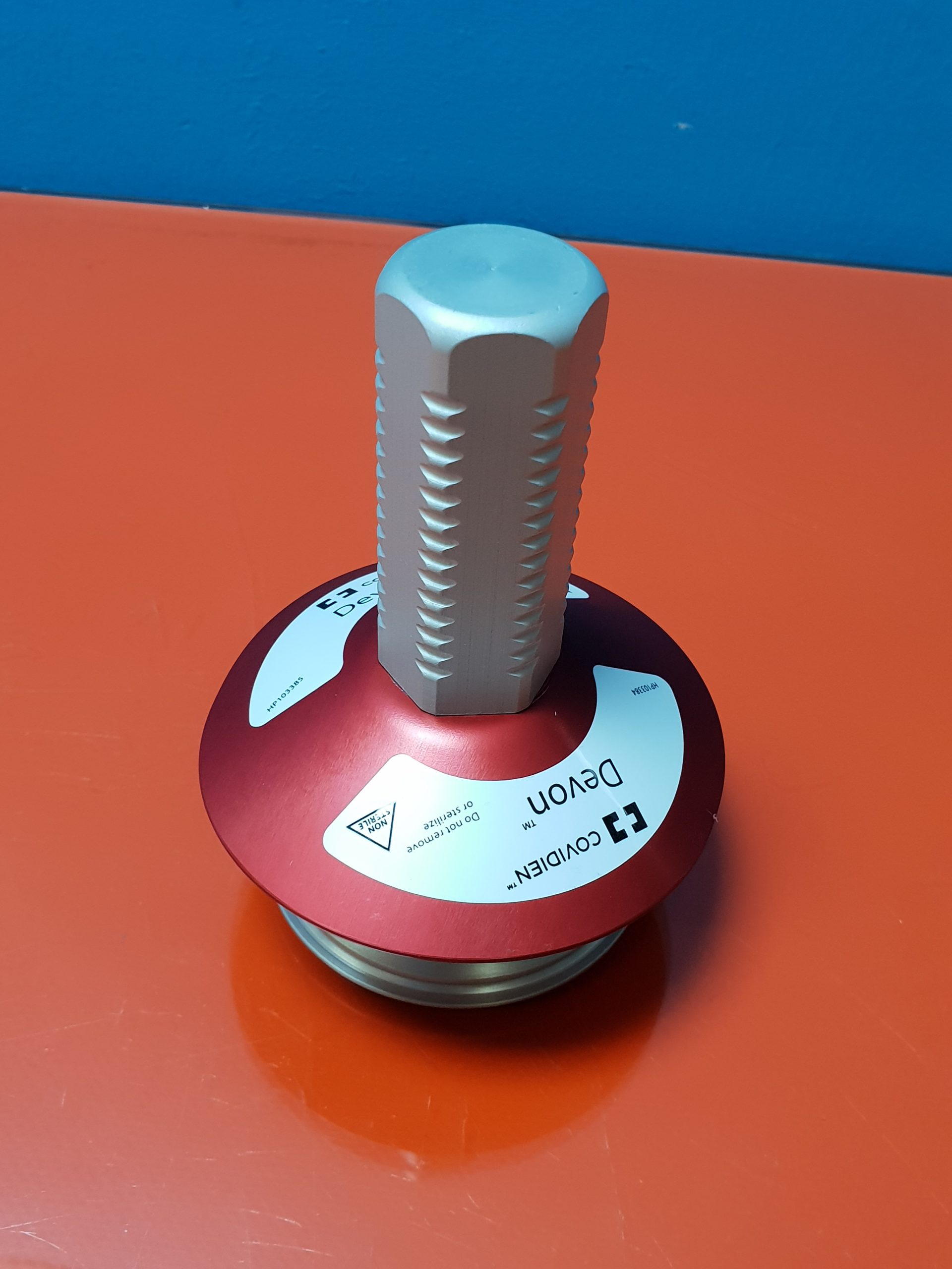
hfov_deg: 53.1
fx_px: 953
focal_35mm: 26
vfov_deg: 67.3
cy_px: 634
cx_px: 476
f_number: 2.4
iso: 200
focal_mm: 4.3
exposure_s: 1/50
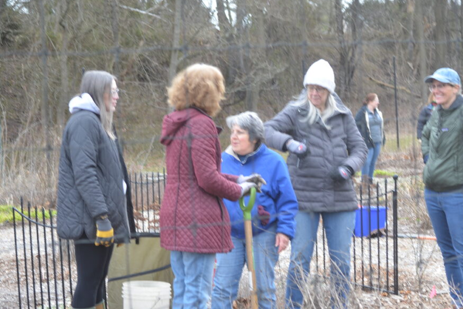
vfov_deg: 14.2
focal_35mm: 97
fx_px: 1242
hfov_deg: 21.1
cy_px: 164
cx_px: 271
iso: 200
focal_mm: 55
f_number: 6.3
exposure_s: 1/160
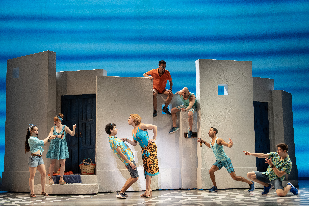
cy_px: 103
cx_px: 154
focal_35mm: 50
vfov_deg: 27.0
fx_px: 429
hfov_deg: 39.6
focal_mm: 50
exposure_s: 1/400
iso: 1250
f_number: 4
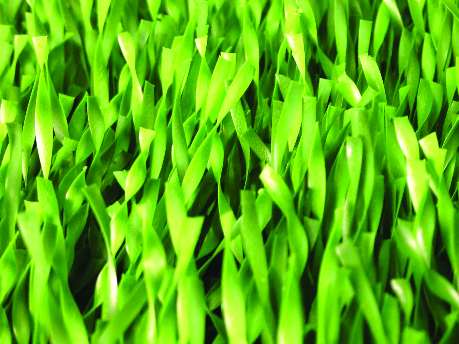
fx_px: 782
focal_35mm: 59
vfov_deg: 24.7
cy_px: 224
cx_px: 297
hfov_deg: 32.5
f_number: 2.4
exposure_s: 1/20
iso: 64
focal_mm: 4.12
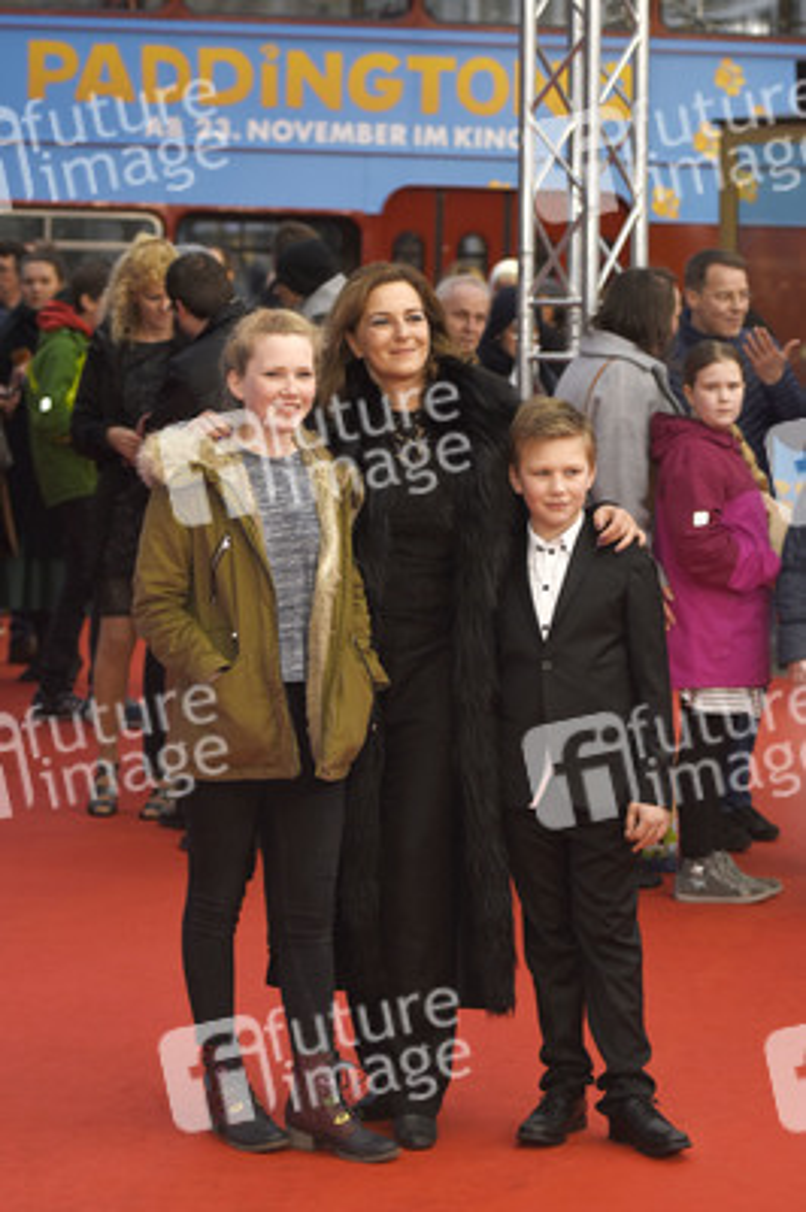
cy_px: 606
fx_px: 3532
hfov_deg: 13.0
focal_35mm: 105
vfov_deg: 19.5
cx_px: 403
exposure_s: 1/1000
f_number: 3.2
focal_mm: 70
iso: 400
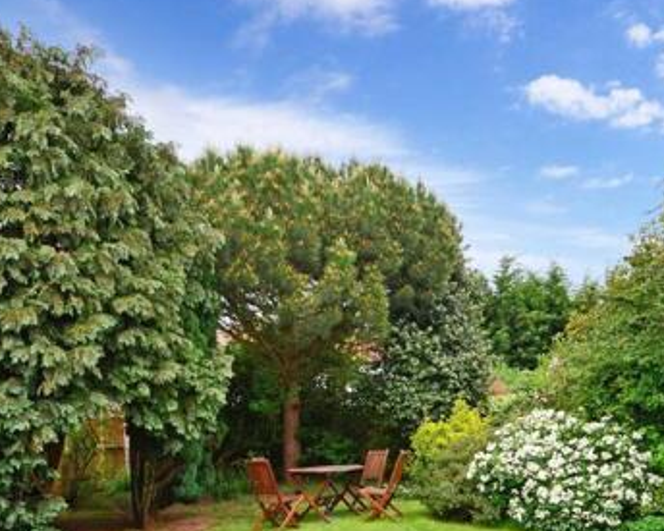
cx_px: 386
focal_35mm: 35
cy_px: 408
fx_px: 686
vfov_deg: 40.9
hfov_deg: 51.5
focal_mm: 13
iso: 400
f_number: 11
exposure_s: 1/200
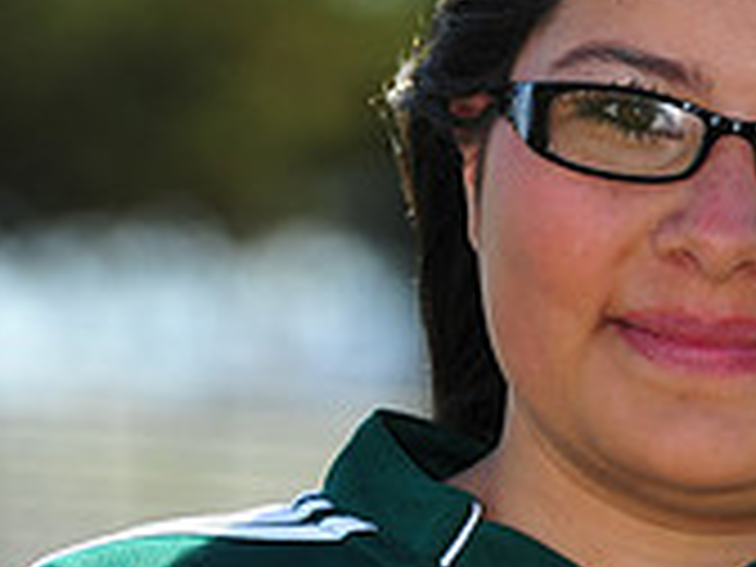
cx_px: 652
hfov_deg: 3.0
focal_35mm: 664
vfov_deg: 2.2
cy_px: 806
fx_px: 14502
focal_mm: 200
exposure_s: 1/800
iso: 200
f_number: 4.5
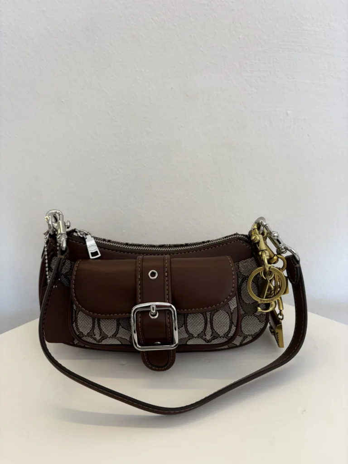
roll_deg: +2.0
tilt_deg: -17.8
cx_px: 174
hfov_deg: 53.1
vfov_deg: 67.3
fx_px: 349
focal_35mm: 26
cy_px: 232
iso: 32
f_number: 1.6
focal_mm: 5.96
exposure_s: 1/100
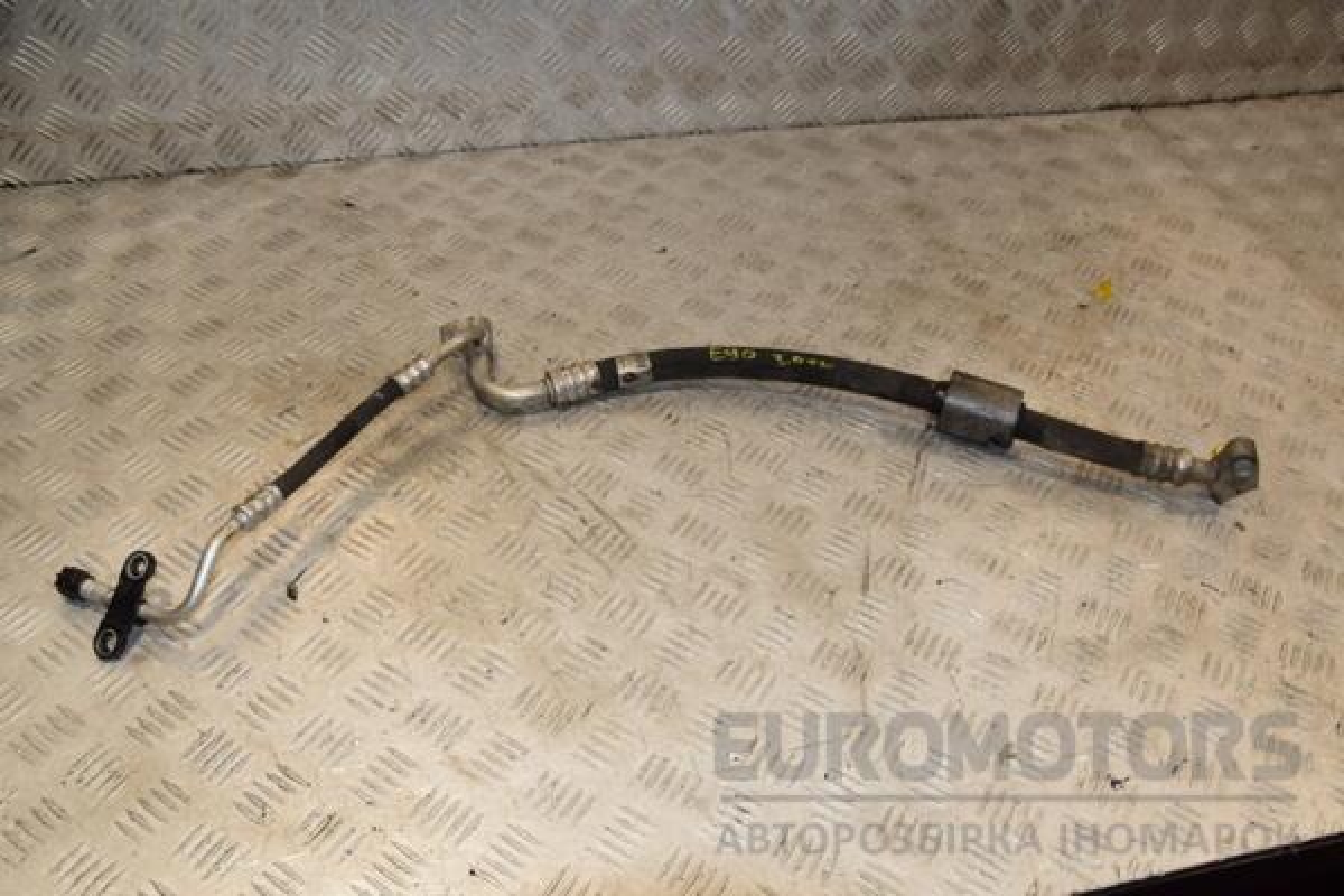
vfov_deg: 41.7
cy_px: 448
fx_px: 1176
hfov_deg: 59.5
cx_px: 672
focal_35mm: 32
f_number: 10
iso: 800
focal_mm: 21
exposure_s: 1/200
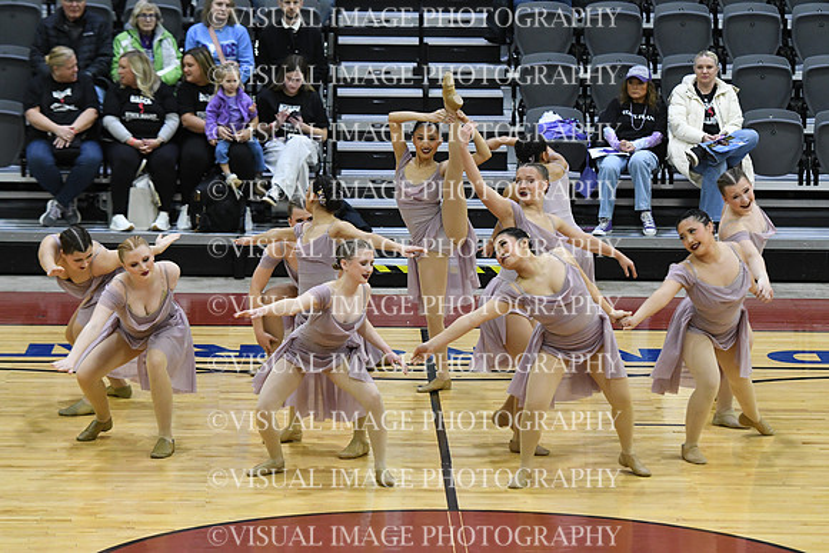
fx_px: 4146
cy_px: 276
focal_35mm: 180
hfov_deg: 11.4
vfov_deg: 7.6
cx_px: 414
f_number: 3.5
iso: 4000
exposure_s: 1/400
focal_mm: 120
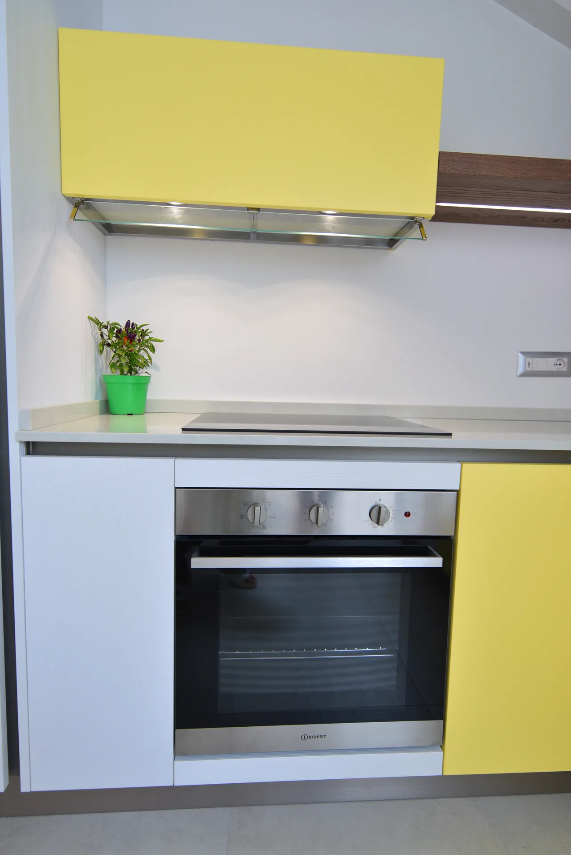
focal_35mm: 20
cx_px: 286
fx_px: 475
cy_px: 428
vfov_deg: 84.0
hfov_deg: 62.0
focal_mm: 20
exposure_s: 1/80
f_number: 2.8
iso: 200
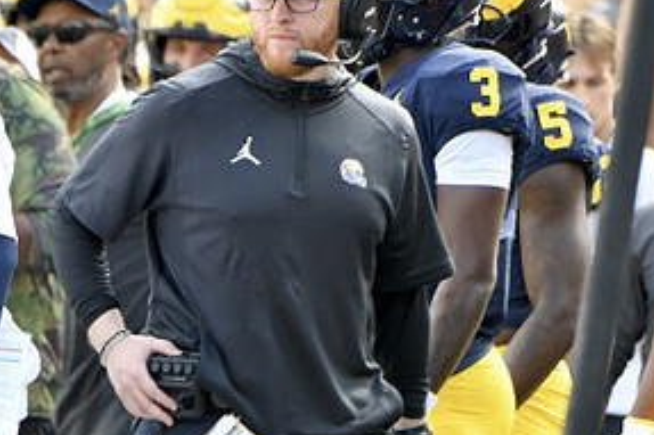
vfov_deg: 1.1
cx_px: 278
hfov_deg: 1.7
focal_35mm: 1213
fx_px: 22023
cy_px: 248
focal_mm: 400
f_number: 5.6
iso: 640
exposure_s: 1/400
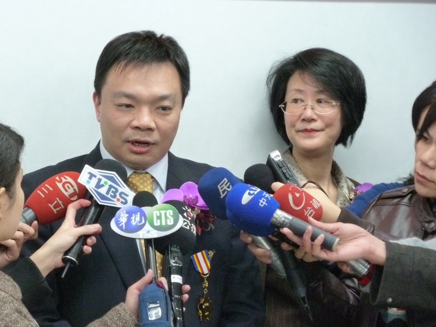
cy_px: 164
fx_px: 1852
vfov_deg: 10.1
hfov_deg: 13.4
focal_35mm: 147
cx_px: 218
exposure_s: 1/30
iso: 800
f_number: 4.5
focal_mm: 24.1
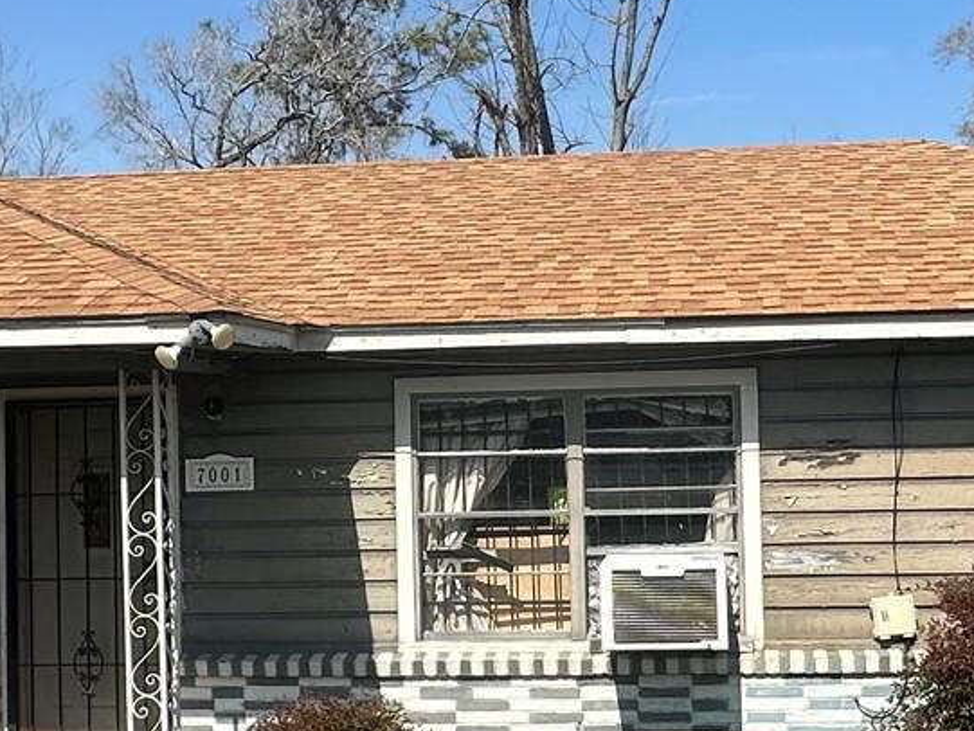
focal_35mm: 53
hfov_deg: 36.1
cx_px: 544
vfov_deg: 27.5
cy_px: 434
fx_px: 1492
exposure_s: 1/2451
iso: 50
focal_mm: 2.22
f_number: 2.2
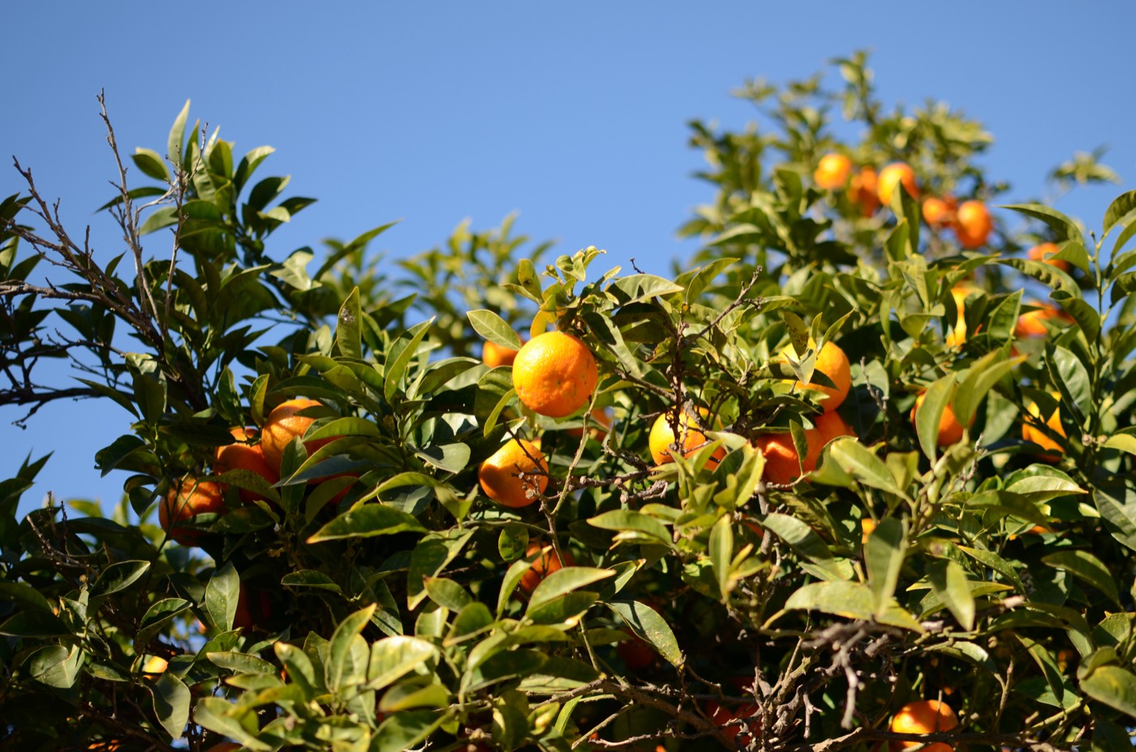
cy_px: 376
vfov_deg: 25.6
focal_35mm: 52
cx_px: 568
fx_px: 1653
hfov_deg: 37.9
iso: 100
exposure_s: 1/1250
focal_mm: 35
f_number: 2.5
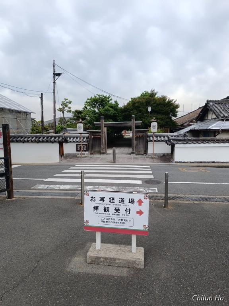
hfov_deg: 56.8
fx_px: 212
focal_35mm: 24
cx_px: 114
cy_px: 153
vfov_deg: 71.6
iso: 50
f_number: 1.65
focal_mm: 6.14
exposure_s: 1/327
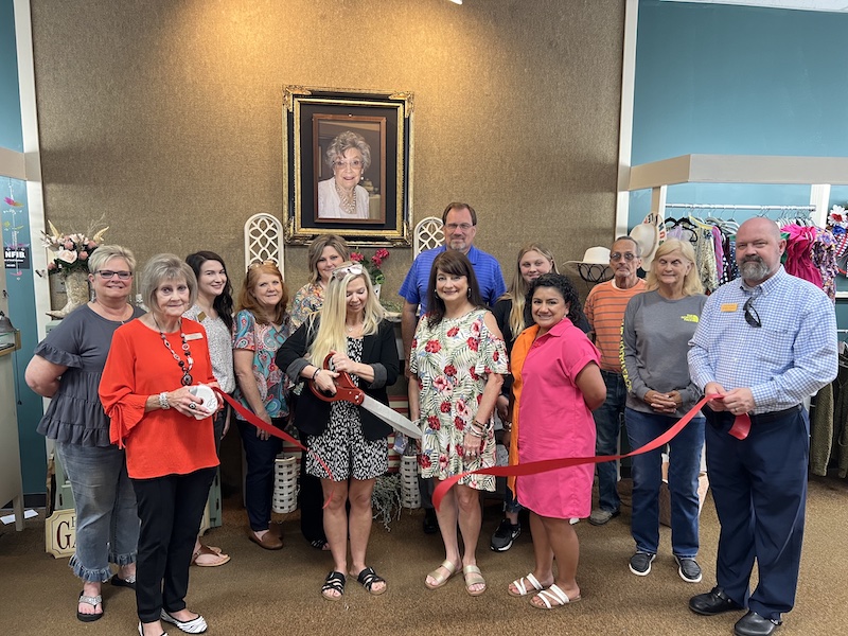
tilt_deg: -6.8
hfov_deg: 67.3
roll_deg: -0.6
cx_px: 424
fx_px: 637
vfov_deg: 53.1
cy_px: 318
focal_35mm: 26
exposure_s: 1/60
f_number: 1.5
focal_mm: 5.7
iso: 200
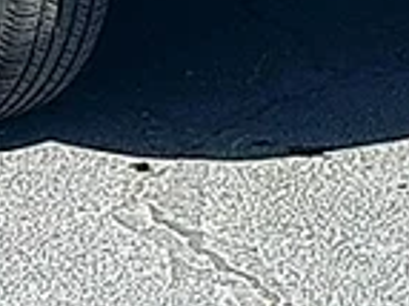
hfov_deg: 10.8
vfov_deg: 7.6
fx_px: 2137
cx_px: 0
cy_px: -439
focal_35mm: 181
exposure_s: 1/3165
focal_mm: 6.86
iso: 80
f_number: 1.78
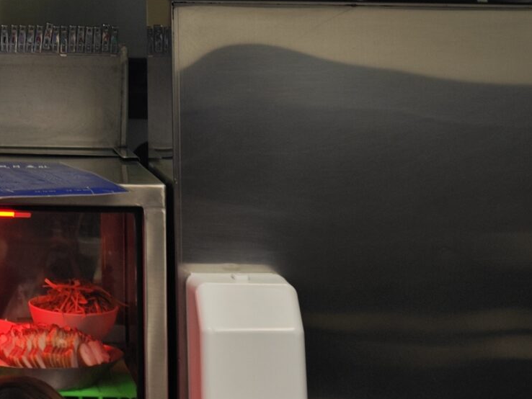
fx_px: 1599
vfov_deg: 13.3
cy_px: -236
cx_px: -128
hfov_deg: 17.9
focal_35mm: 104
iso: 100
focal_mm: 8.7
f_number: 1.9
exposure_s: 1/120
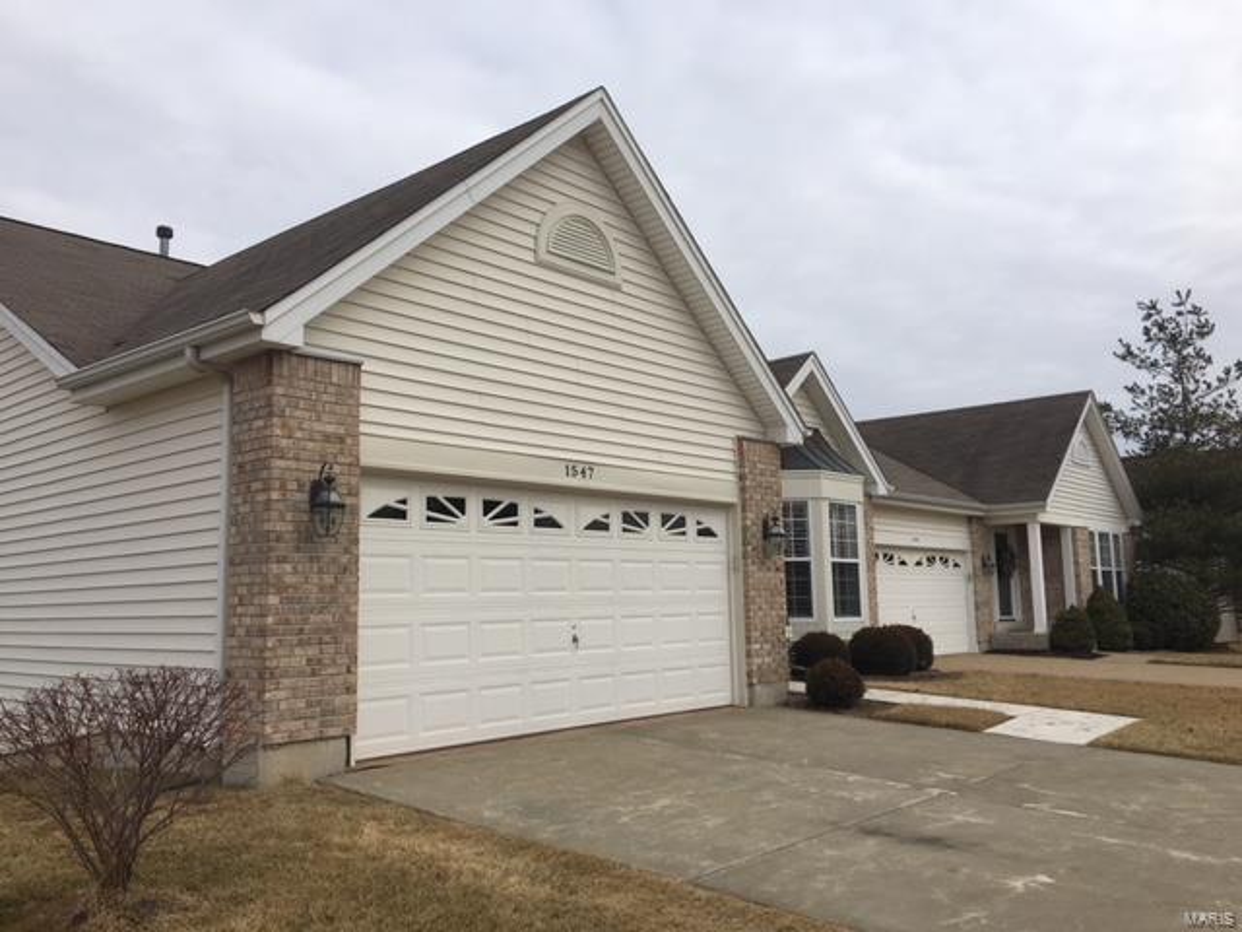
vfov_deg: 48.2
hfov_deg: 61.7
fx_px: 1041
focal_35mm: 29
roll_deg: +0.2
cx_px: 621
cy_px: 466
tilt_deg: +8.4
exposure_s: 1/2198
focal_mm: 4.15
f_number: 2.2
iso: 25
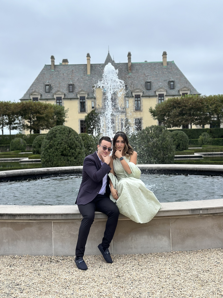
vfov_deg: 39.7
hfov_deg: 30.3
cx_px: 112
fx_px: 412
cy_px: 149
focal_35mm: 48
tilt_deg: -1.4
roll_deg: +1.1
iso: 80
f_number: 1.78
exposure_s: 1/1120
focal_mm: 6.86
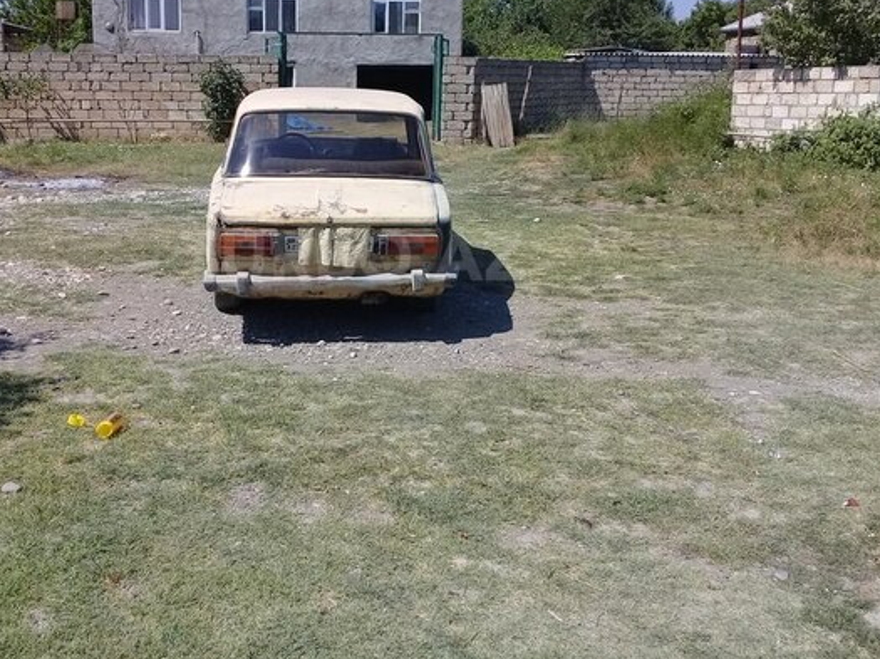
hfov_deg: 47.6
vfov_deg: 36.6
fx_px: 991
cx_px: 352
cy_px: 256
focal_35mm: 39
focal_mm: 3.3
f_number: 2.2
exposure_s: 1/1661
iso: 50
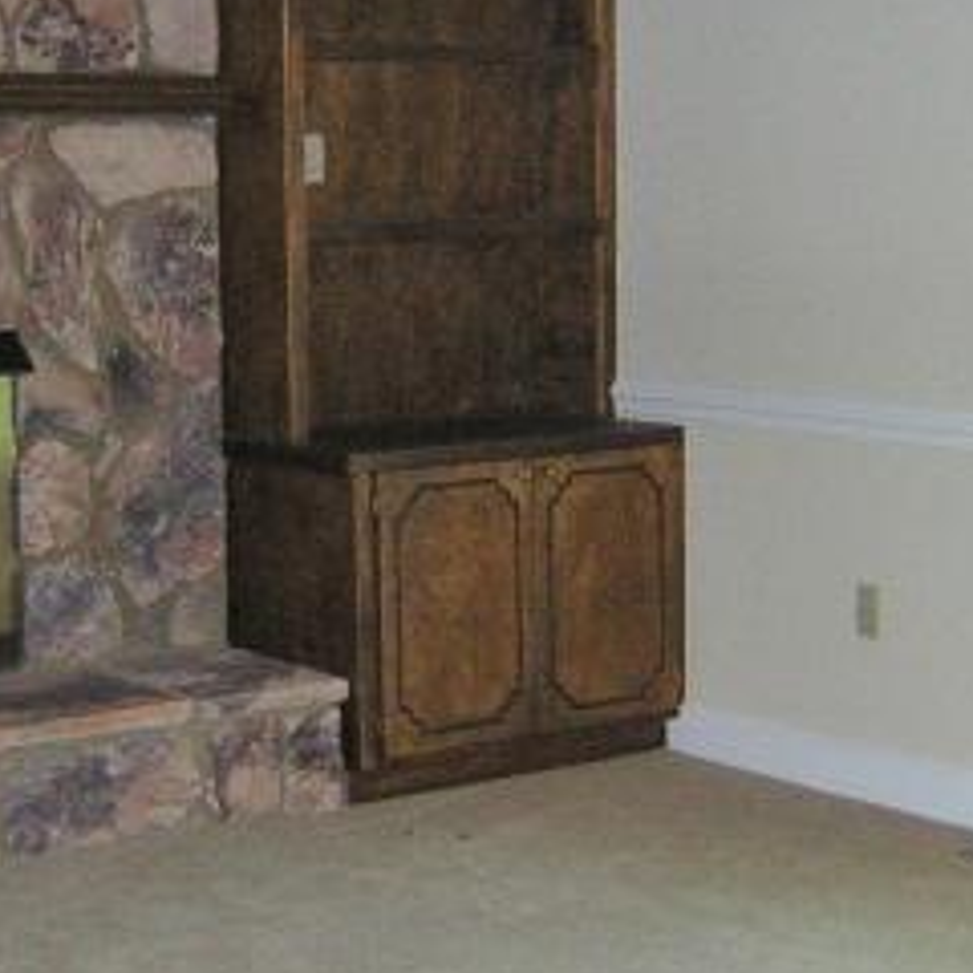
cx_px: 551
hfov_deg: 22.5
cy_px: 454
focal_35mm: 77
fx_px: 2449
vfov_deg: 22.5
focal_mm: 4.7
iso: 146
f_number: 2.6
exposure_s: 1/60.1
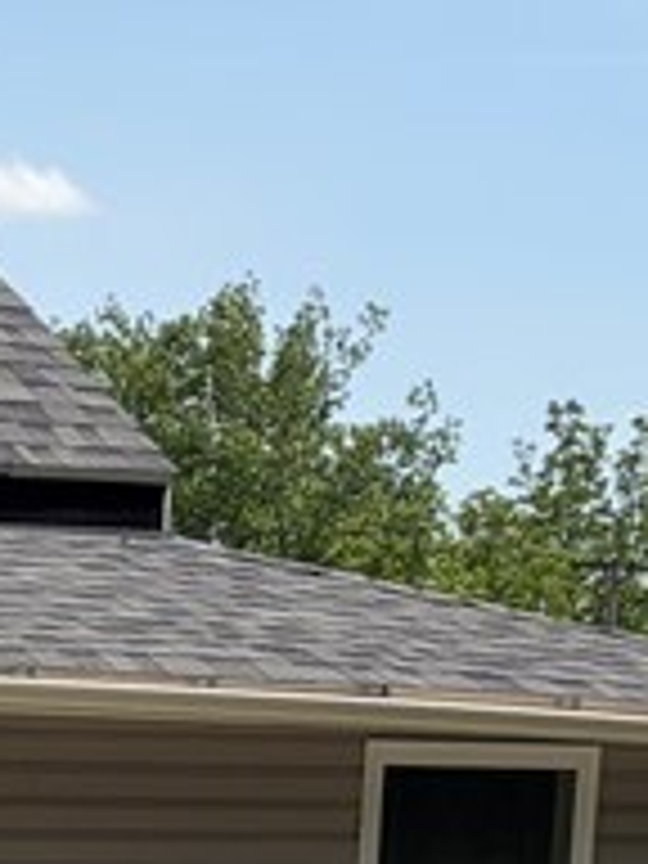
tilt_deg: -5.1
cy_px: 1044
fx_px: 3469
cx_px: -675
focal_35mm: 139
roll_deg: -1.8
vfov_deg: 13.8
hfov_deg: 9.9
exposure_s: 1/3831
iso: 50
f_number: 1.6
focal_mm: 5.96
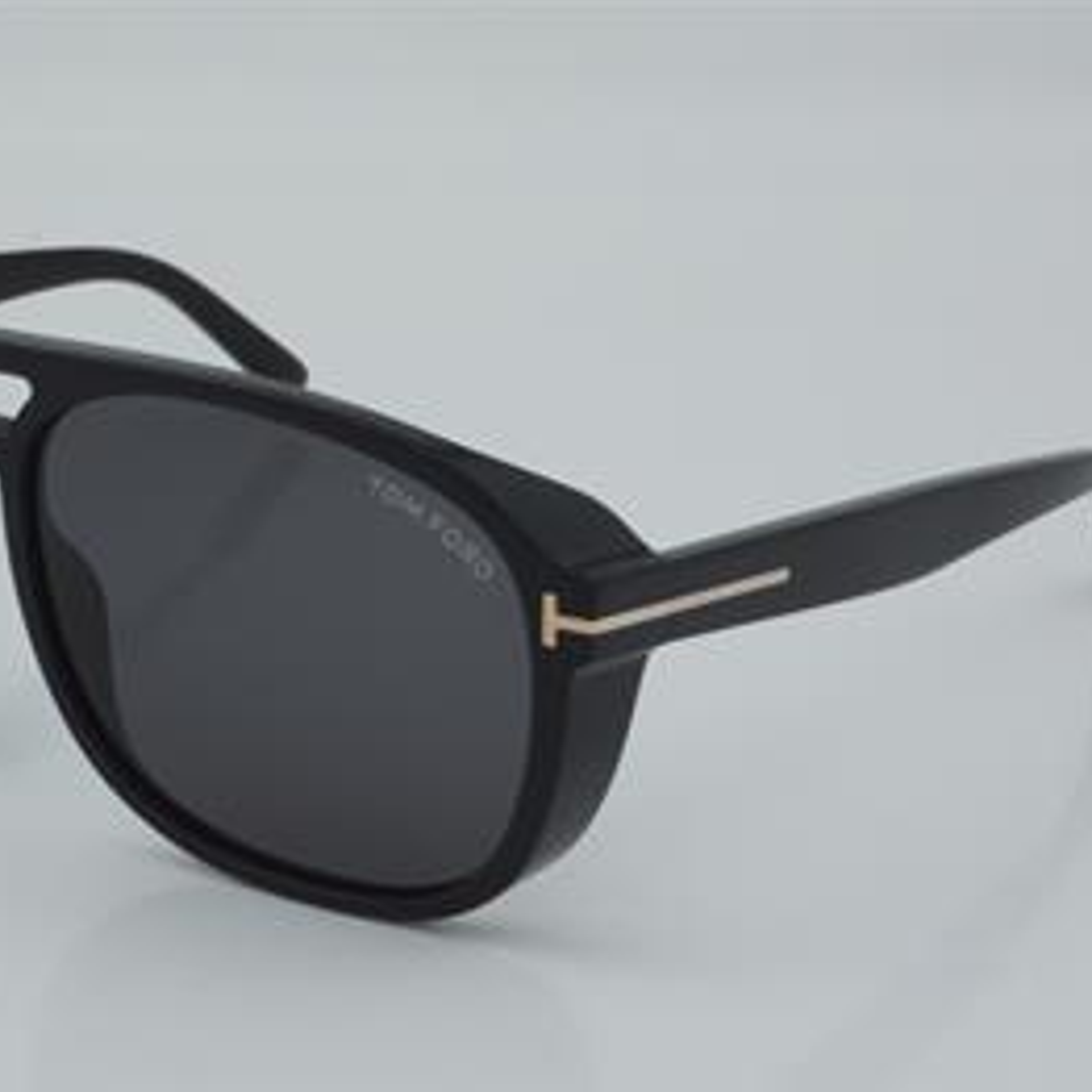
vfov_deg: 19.8
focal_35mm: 88
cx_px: 342
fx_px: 3128
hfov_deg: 19.7
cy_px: 550
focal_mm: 45
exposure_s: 1/4
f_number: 32
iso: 100
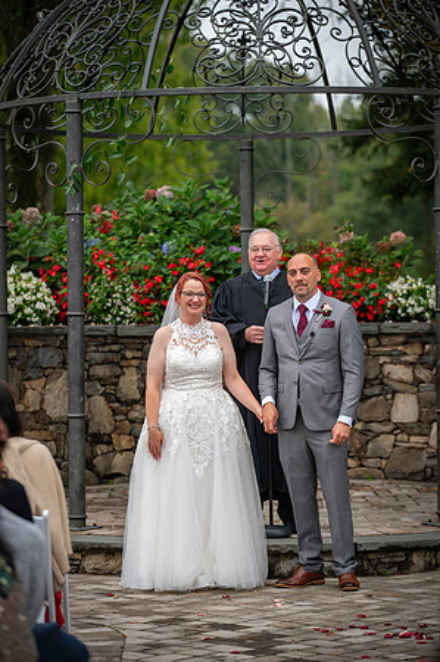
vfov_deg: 17.7
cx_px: 220
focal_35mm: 116
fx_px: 2131
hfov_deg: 11.8
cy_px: 331
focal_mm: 116
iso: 320
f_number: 3.2
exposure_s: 1/160
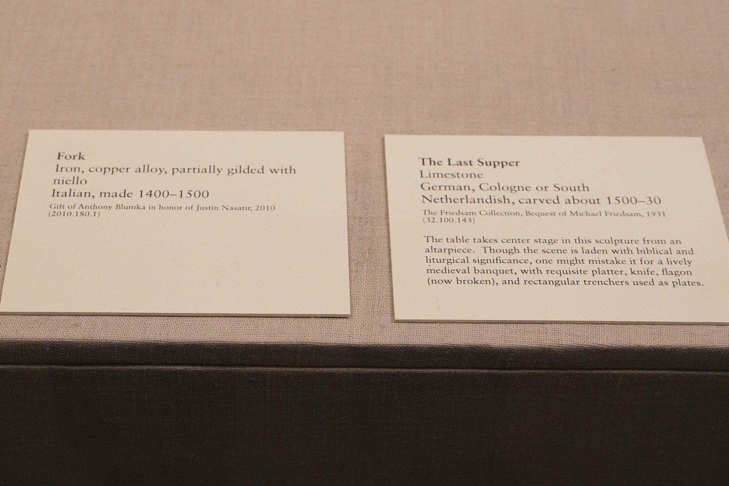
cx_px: 364
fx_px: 810
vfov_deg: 33.4
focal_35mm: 40
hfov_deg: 48.5
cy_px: 243
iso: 4000
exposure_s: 1/100
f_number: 5.6
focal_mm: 40
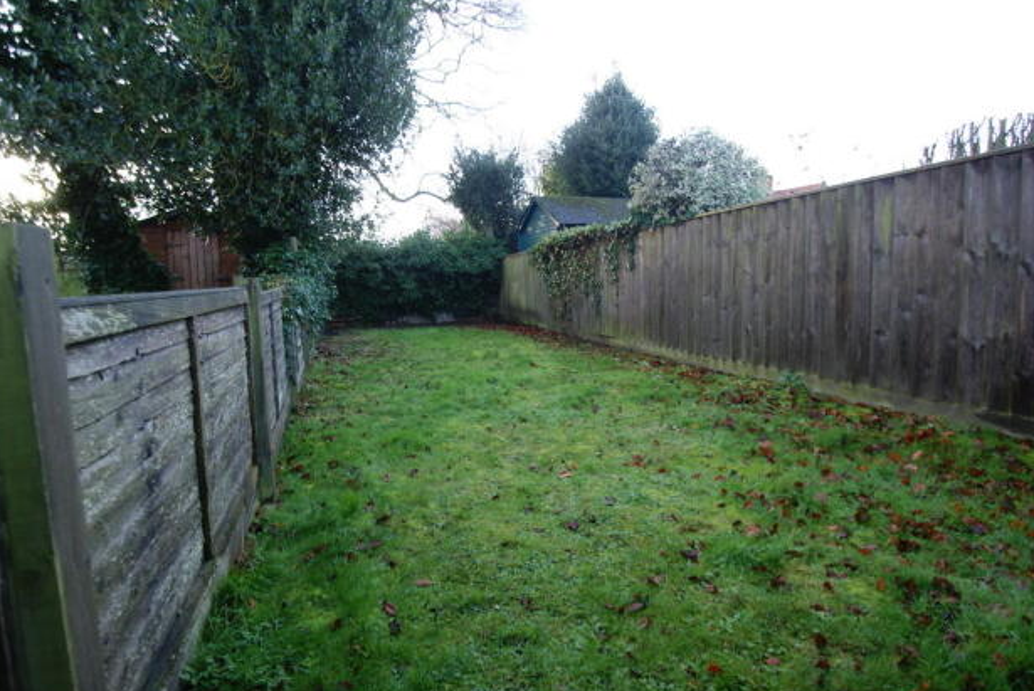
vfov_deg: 68.9
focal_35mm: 18
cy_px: 339
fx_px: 504
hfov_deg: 91.5
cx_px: 509
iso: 100
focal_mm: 11
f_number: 3.5
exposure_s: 1/30
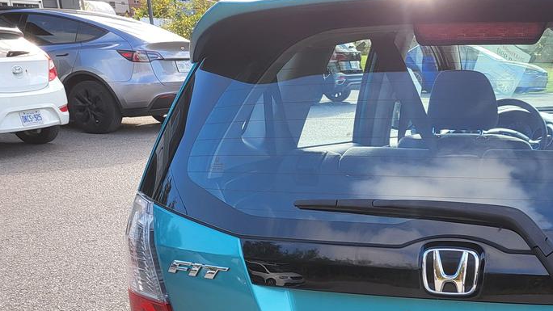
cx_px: 477
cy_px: 344
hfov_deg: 37.1
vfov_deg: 21.5
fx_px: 777
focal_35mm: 53
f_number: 1.8
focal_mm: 5.4
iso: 40
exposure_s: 1/470
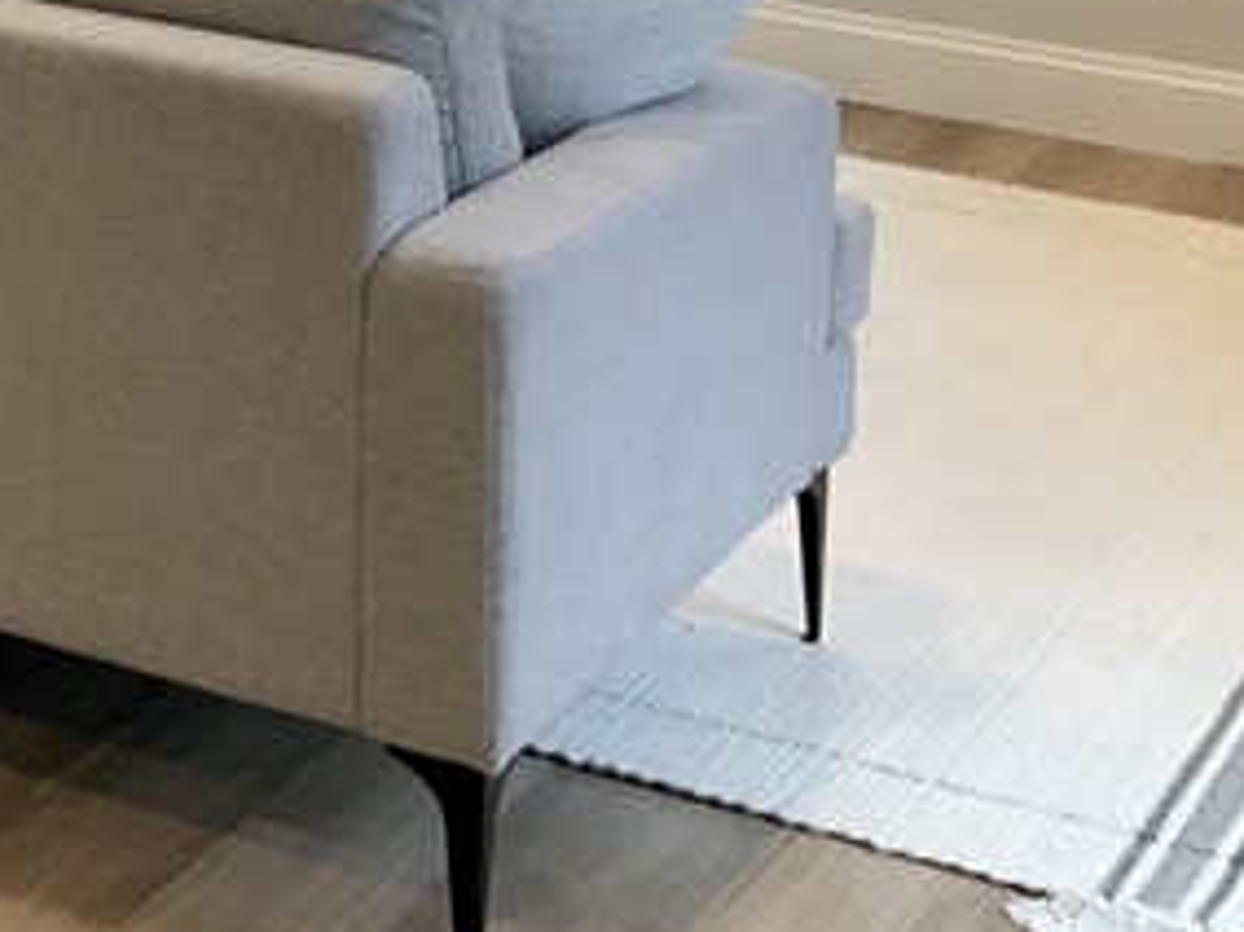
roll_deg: -0.6
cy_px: -593
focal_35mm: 105
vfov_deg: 13.1
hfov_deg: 17.4
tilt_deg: -6.2
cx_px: -431
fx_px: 3772
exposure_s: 1/60
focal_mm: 3
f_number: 1.8
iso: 50
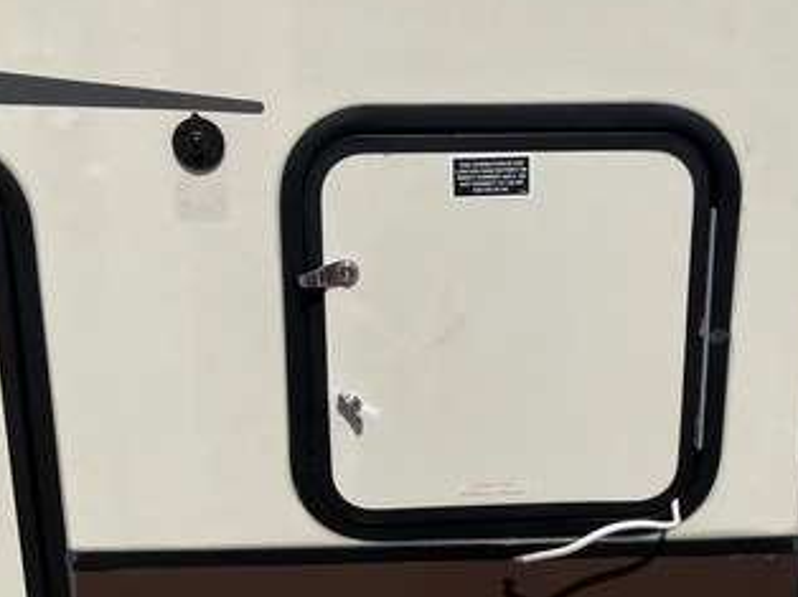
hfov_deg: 50.1
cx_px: 445
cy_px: 307
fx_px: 852
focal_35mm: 37
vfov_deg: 38.6
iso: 25
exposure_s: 1/5814
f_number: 1.8
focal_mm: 3
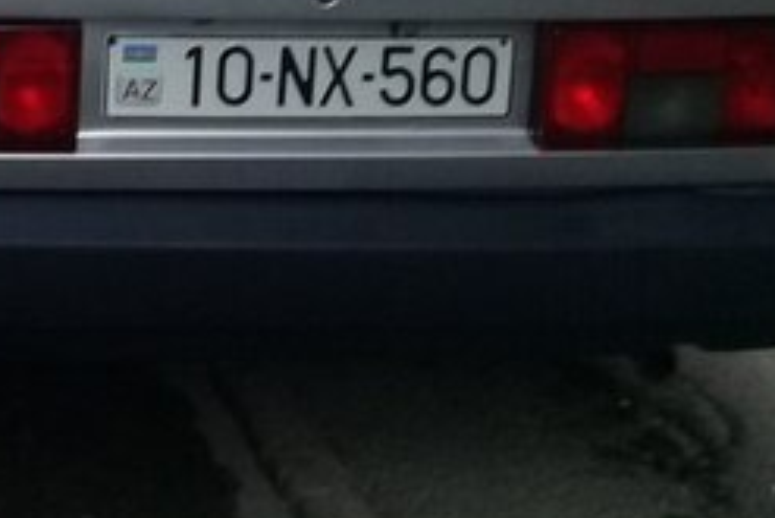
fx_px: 1852
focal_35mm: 86
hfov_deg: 22.6
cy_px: -218
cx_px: -13
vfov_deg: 14.9
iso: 64
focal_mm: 3.3
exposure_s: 1/33
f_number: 2.2
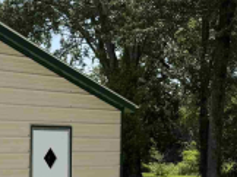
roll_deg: +0.0
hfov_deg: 18.4
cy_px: 159
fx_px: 677
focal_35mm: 99
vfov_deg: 14.7
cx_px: -78
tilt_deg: -1.8
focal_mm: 6.76
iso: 80
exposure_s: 1/4167
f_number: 1.78
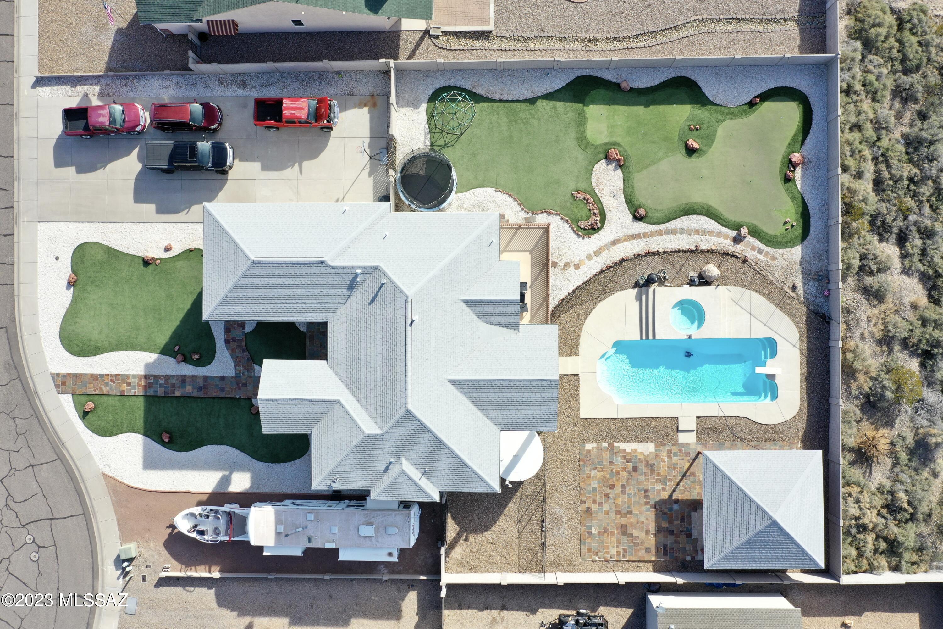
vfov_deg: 46.4
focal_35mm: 28
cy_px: 314
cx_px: 472
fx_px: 733
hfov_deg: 65.5
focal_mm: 10.26
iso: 100
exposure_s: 1/240
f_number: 5
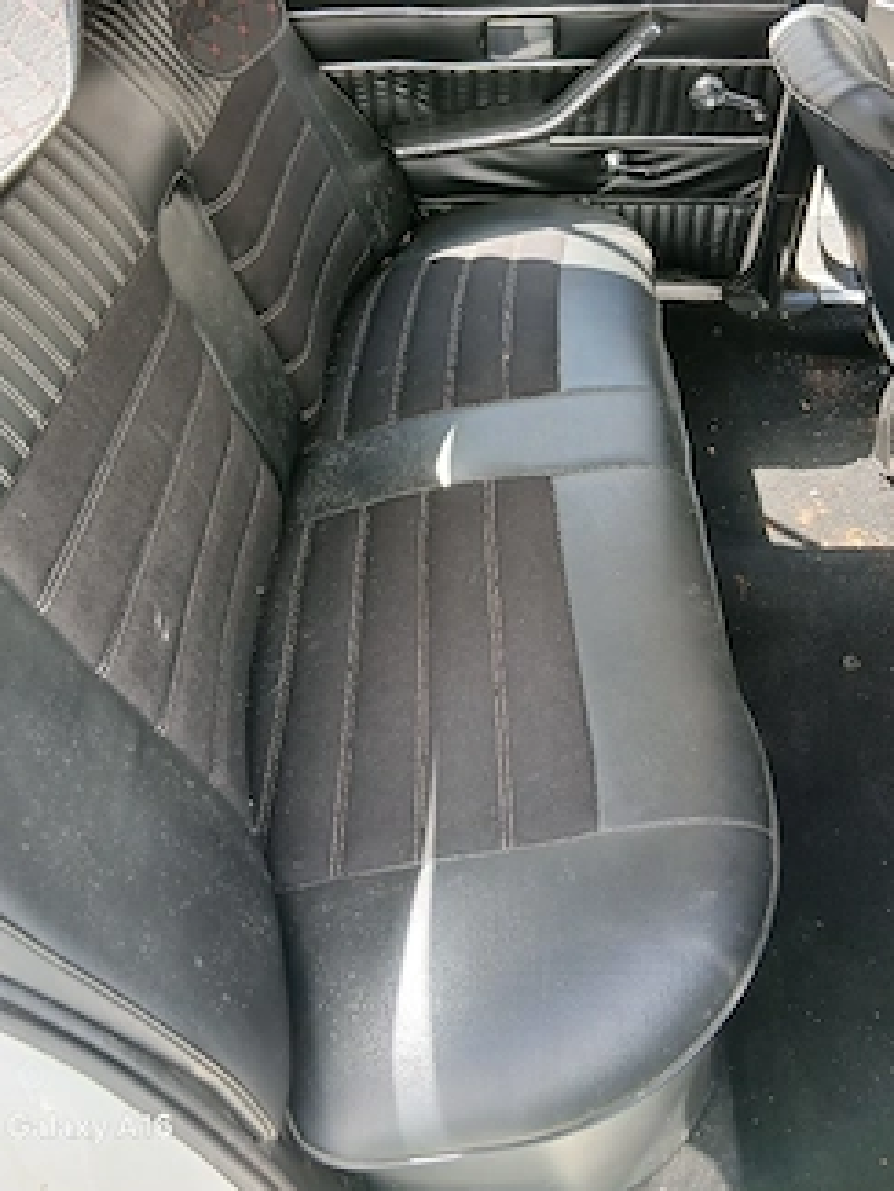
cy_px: 476
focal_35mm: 32
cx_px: 487
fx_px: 1101
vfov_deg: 56.4
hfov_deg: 44.1
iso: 50
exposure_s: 1/50.3
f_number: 1.8
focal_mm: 3.98
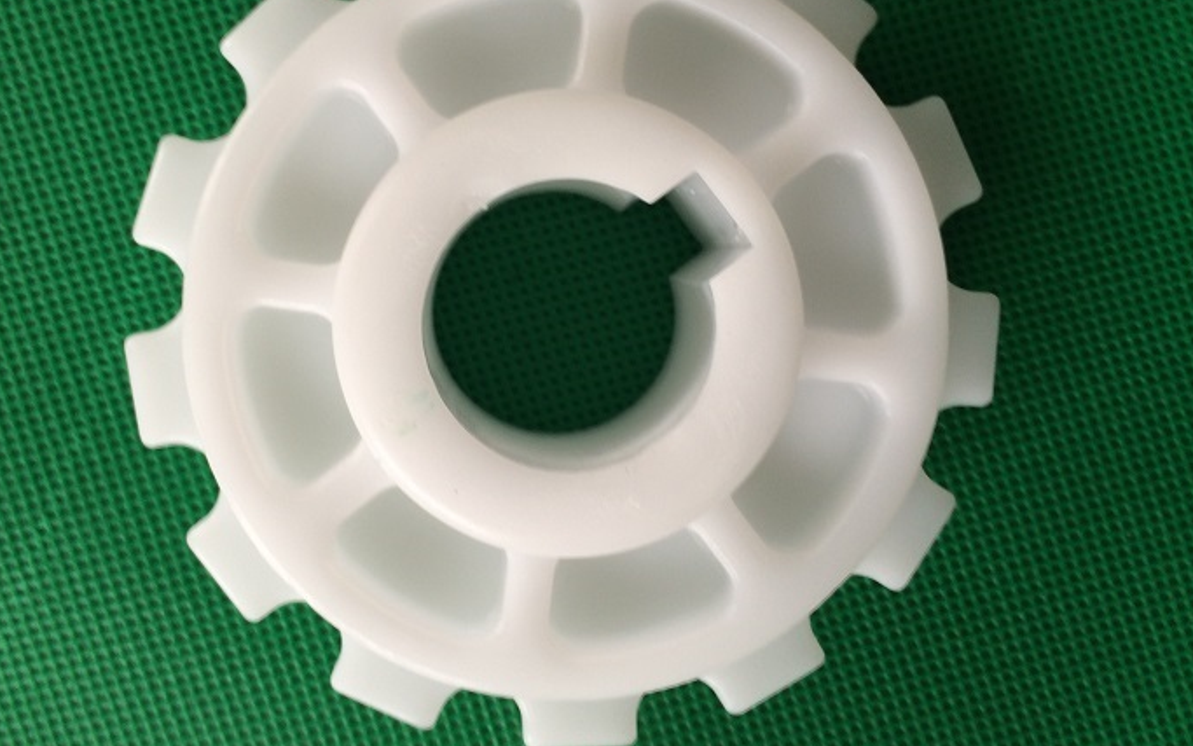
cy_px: 288
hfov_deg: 51.3
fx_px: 1236
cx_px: 500
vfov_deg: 33.5
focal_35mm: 38
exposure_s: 1/50
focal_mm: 4.12
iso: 32
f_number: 2.2
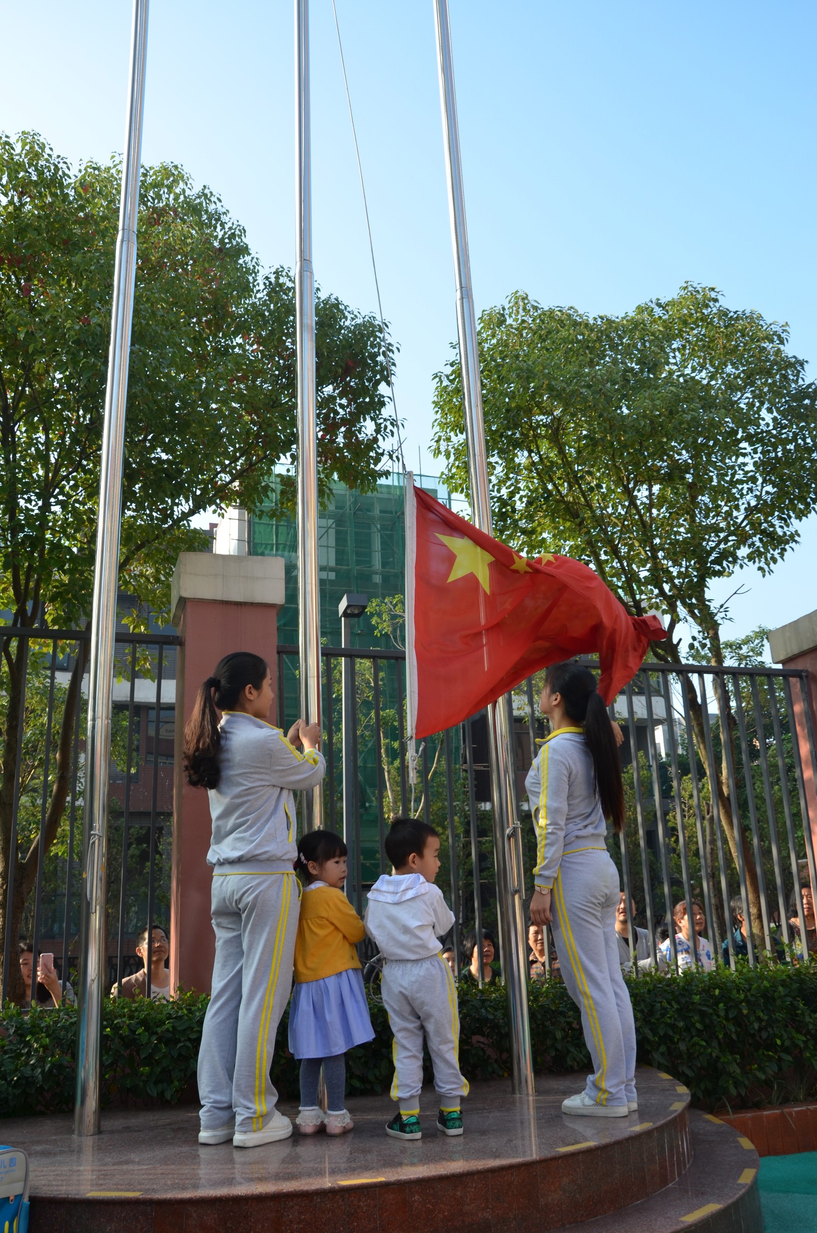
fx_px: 923
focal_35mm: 27
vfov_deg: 67.5
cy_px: 616
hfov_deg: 47.7
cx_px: 408
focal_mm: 18
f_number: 7.1
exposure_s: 1/200
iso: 200
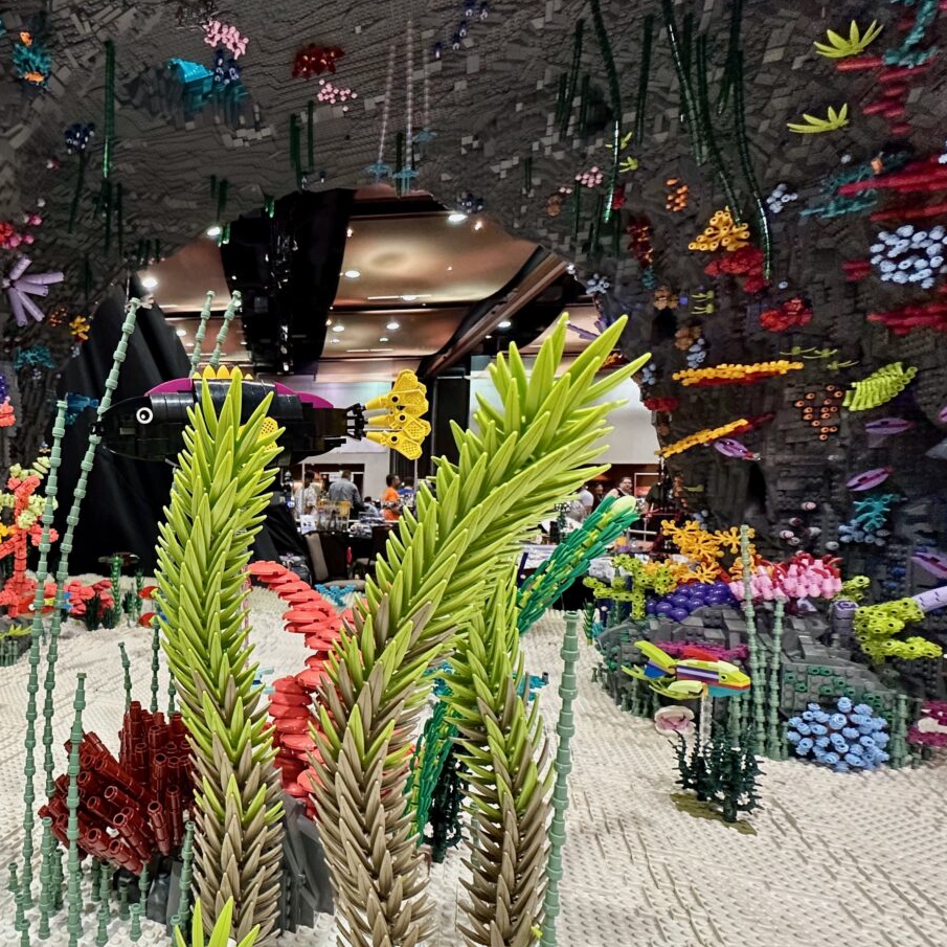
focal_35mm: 21
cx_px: 185
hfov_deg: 65.4
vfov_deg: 71.9
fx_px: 650
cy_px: 529
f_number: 2.2
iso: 400
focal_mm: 2.22
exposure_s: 1/60
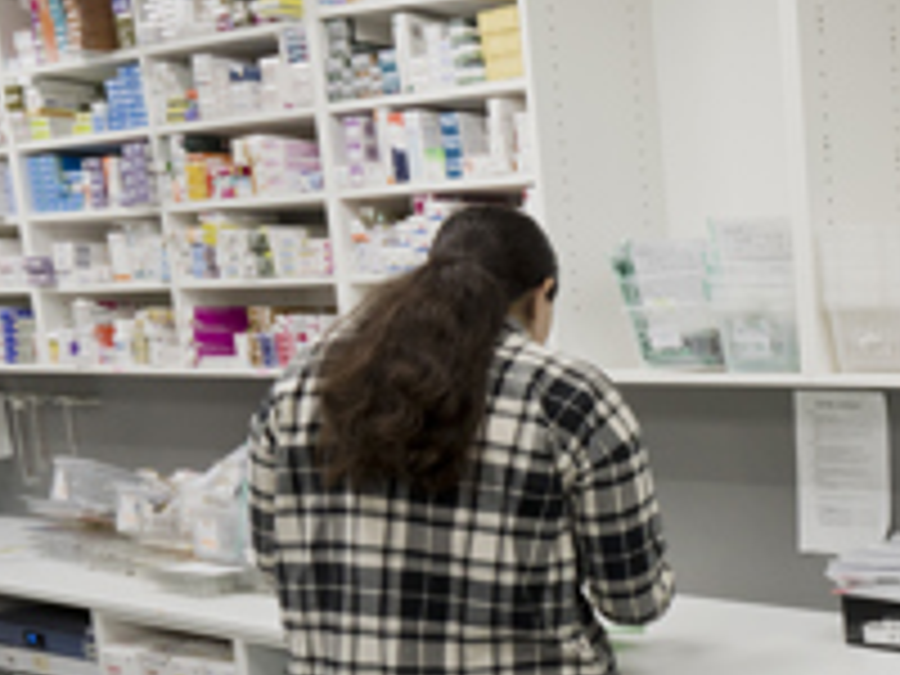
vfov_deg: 27.9
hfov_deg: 31.2
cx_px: 1116
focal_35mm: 50
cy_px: 623
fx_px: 1300
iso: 400
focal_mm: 10
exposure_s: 1/100
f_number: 4.5
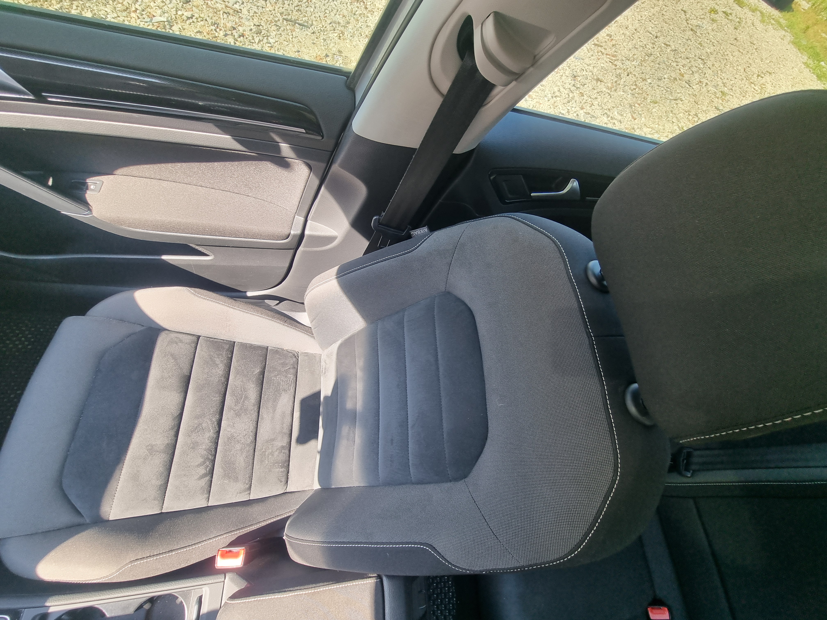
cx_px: 414
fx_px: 311
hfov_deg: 106.2
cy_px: 310
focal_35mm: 13
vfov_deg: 89.9
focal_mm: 2.2
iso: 64
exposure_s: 1/60
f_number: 2.2
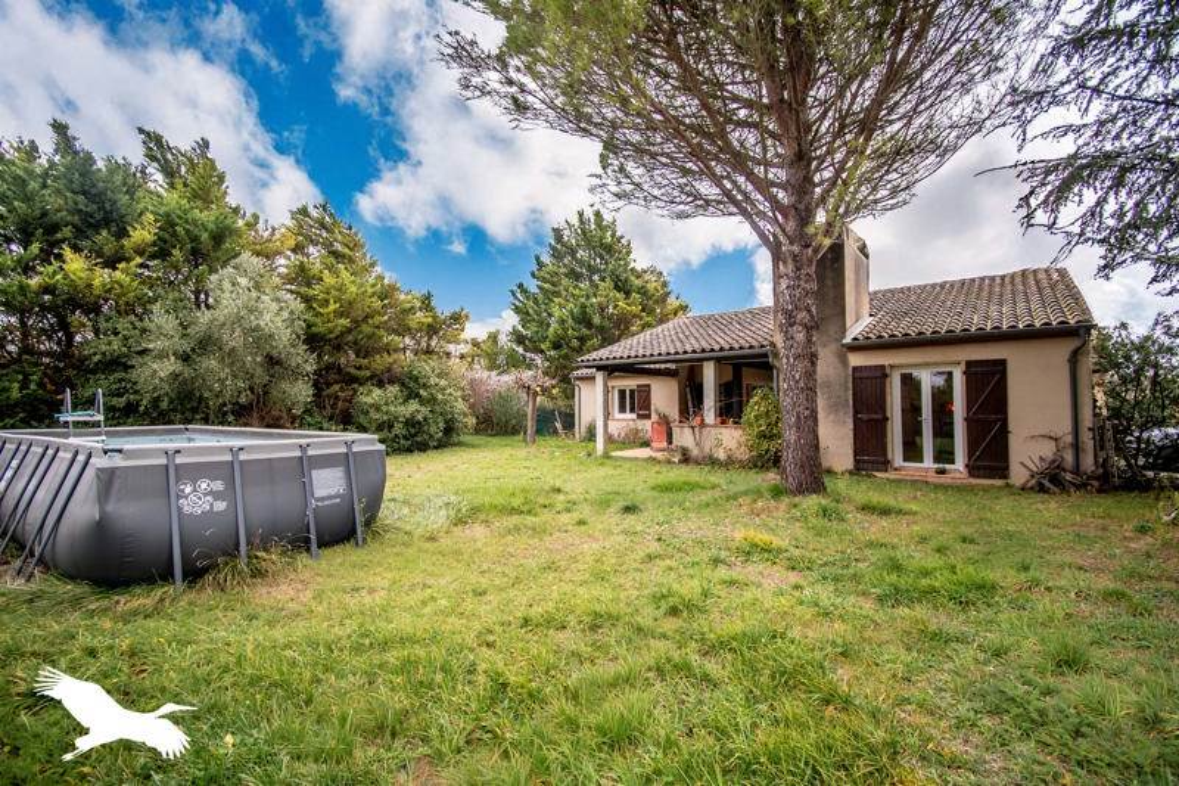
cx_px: 590
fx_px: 491
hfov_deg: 100.4
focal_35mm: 15
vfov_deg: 77.3
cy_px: 393
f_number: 4.5
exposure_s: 1/100
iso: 320
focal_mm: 10
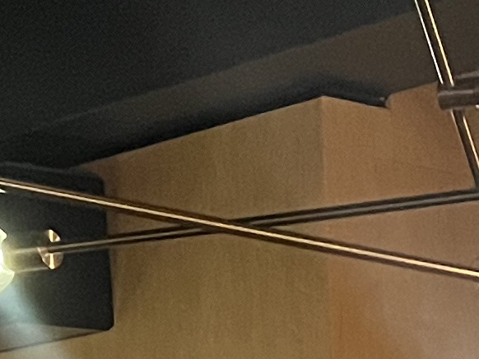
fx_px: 2492
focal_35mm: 180
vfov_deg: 7.1
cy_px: 1206
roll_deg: +1.5
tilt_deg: -11.9
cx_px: 555
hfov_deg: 10.8
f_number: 1.5
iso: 640
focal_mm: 5.7
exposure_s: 1/30
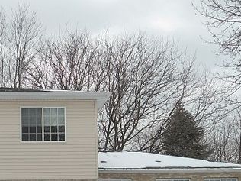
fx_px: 522
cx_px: 61
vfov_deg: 19.2
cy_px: 170
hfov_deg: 25.7
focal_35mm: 75
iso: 80
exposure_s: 1/800
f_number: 3.2
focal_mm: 6.7
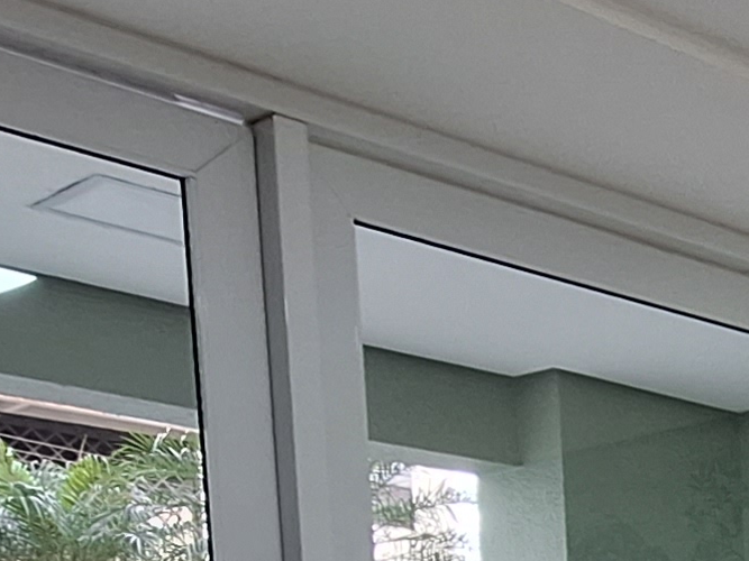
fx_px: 1687
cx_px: 1297
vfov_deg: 15.4
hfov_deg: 19.6
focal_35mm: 78
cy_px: 1102
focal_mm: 1.74
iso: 64
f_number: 2.2
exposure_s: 1/40
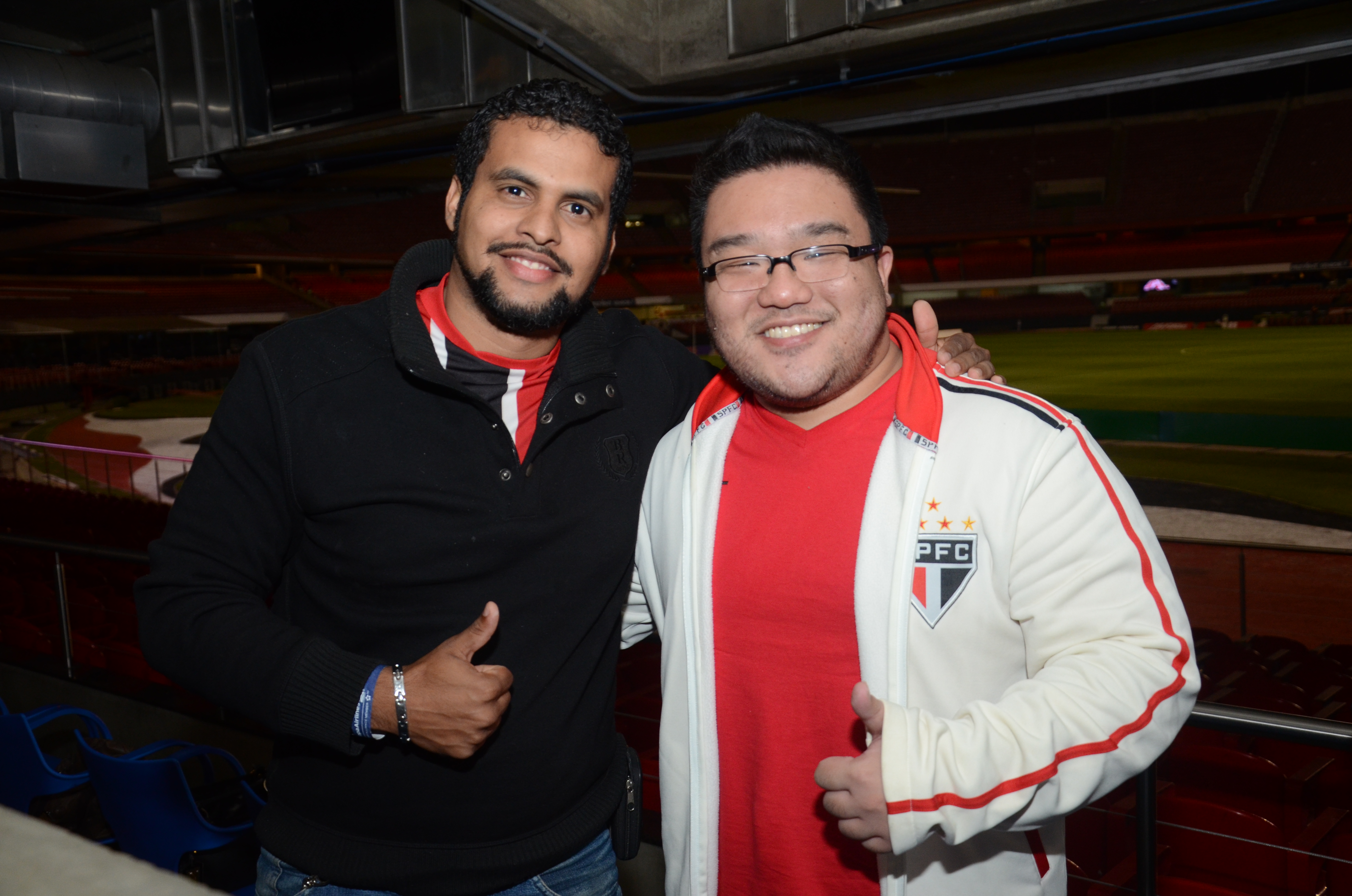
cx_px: 676
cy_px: 448
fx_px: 1405
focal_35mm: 38
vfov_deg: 35.3
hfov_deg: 51.4
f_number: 4.5
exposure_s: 1/80
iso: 800
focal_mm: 25
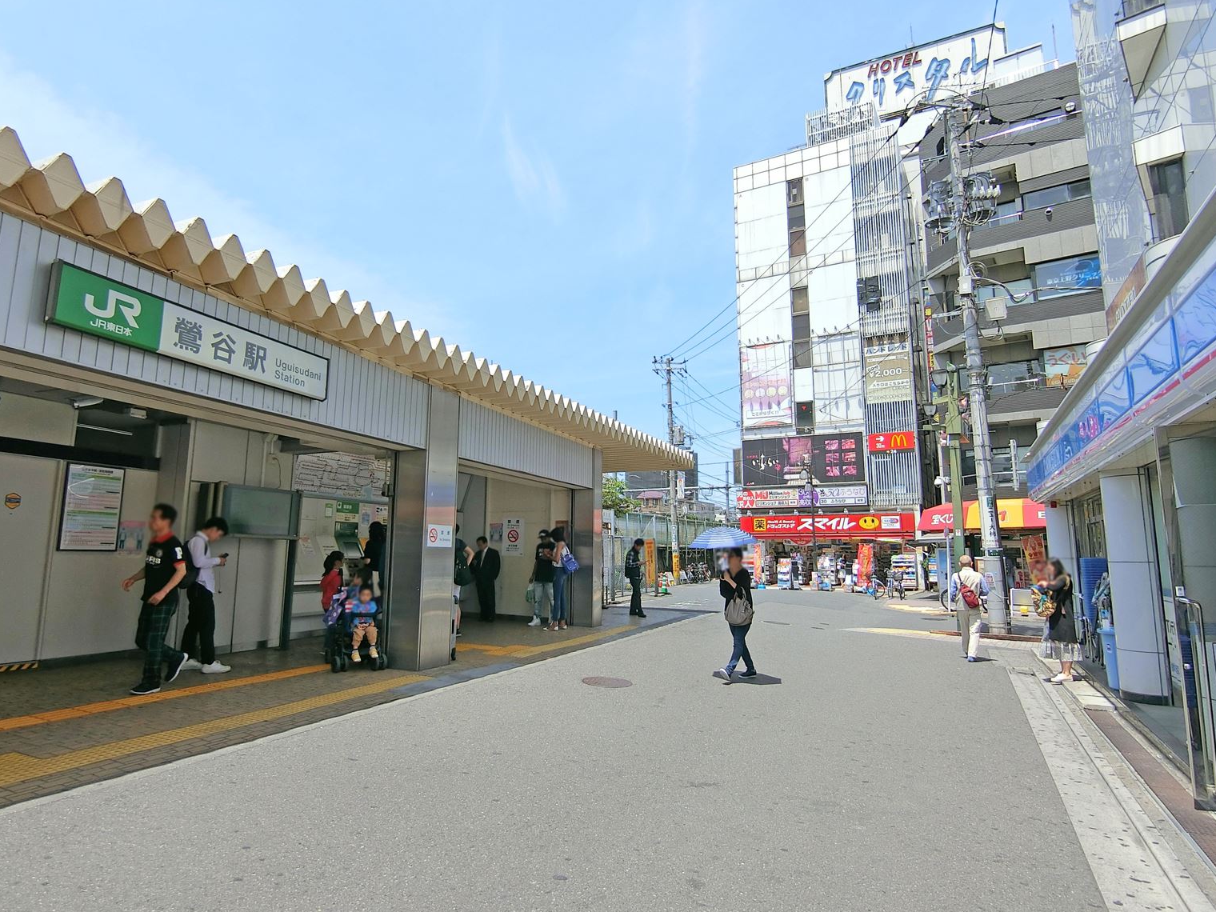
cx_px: 586
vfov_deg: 66.0
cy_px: 450
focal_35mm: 20
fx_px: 703
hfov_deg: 81.7
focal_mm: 4.06
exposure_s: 1/200
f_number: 6.9
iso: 80
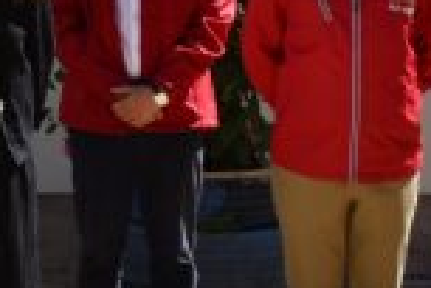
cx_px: -183
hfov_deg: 13.0
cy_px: -240
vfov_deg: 8.7
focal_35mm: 151
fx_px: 1808
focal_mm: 20
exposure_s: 1/250
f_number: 8
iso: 125
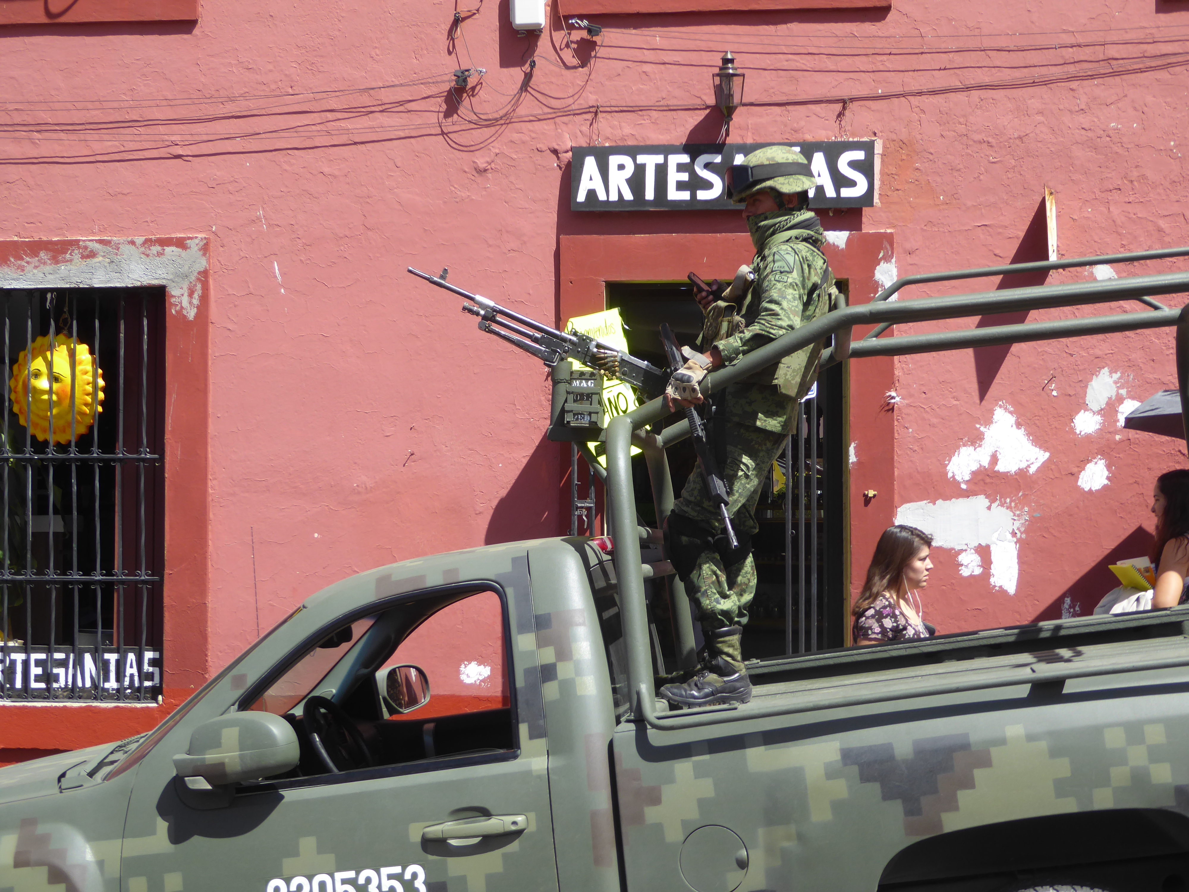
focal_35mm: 57
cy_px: 446
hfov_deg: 33.8
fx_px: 1958
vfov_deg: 25.7
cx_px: 594
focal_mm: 9.6
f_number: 4.1
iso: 80
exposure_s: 1/320
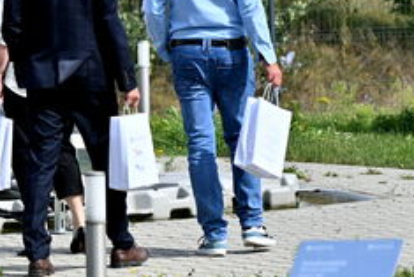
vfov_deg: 3.7
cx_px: -213
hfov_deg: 5.5
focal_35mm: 374
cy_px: -47
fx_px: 4303
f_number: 4
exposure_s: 1/5000
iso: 250
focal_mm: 110
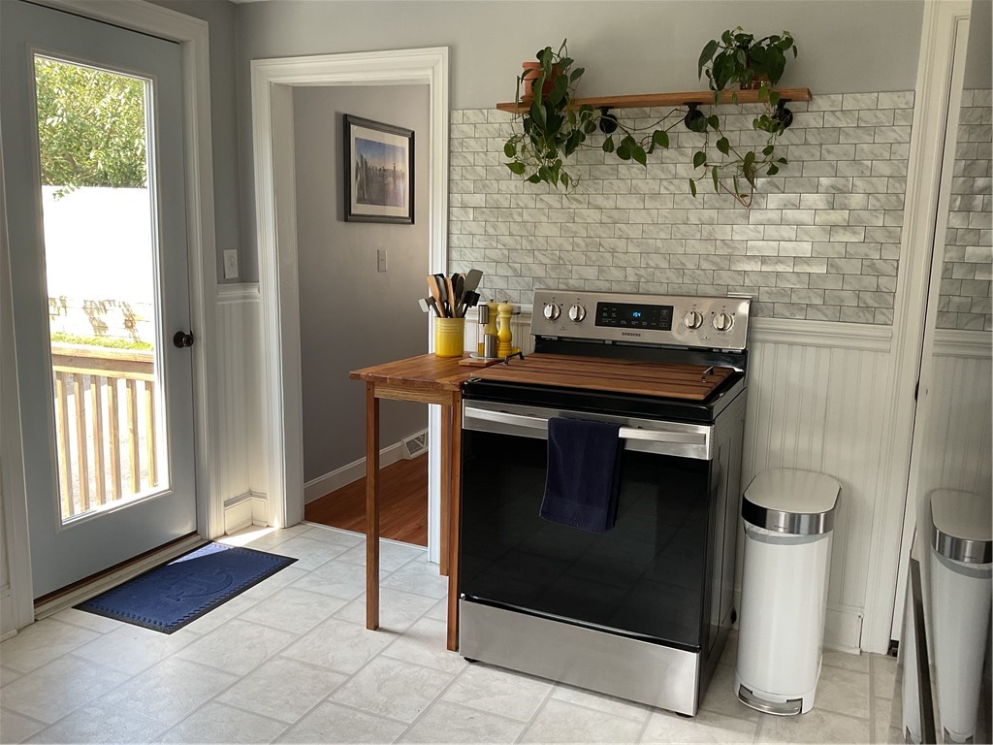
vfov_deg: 48.2
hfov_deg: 61.7
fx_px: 832
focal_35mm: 29
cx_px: 496
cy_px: 372
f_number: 1.8
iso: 64
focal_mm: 3
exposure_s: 1/120
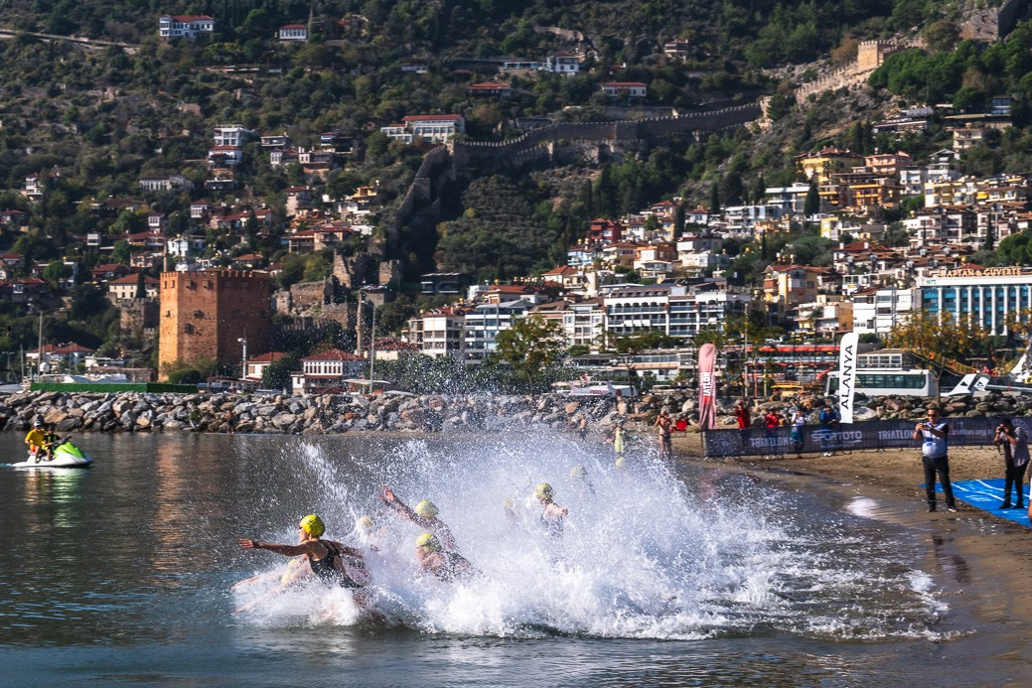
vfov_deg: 13.6
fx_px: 2896
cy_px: 362
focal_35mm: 101
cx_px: 444
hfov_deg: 20.2
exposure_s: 1/200
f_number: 8
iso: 32
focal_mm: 82
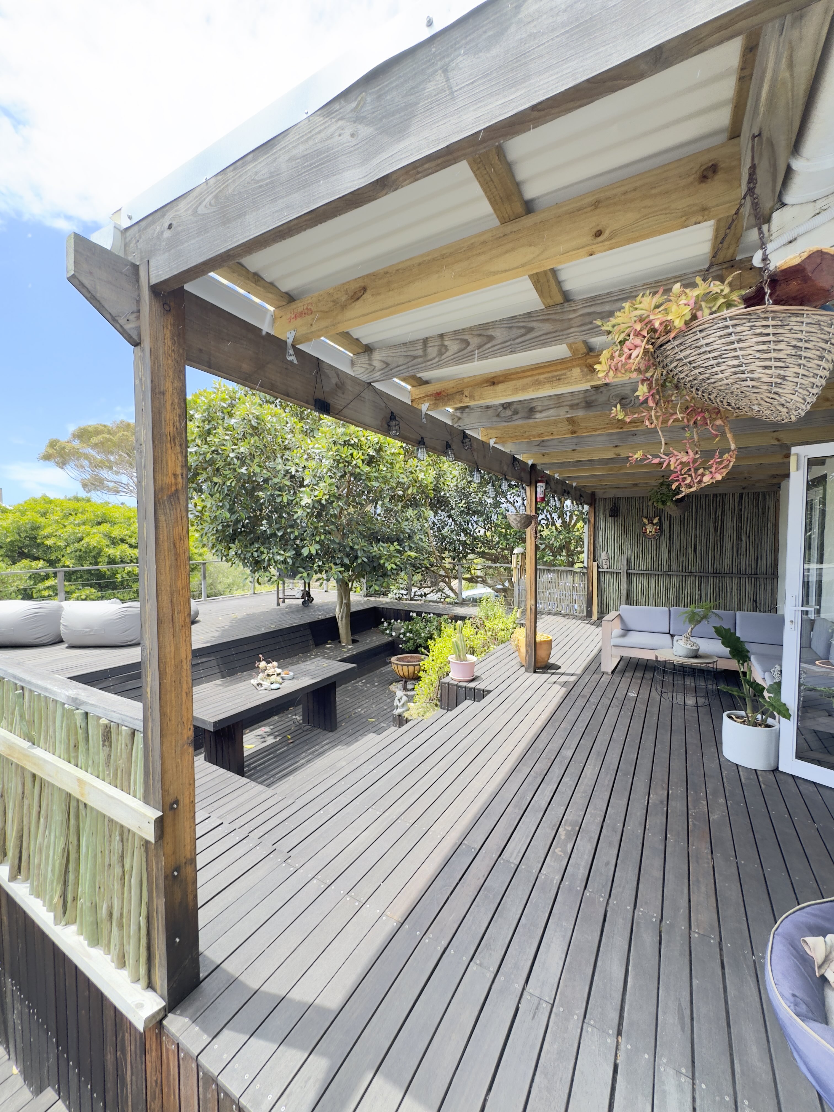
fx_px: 450
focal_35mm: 14
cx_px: 417
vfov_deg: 102.1
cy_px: 556
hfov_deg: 85.7
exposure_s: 1/140
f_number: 2.2
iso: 40
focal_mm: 2.22
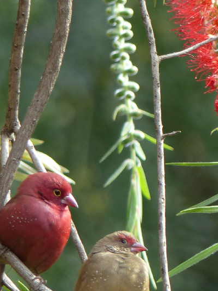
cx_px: 117
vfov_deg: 1.8
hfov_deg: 1.3
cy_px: 171
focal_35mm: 1131
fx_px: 9501
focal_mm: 108
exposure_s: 1/125
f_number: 4
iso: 100
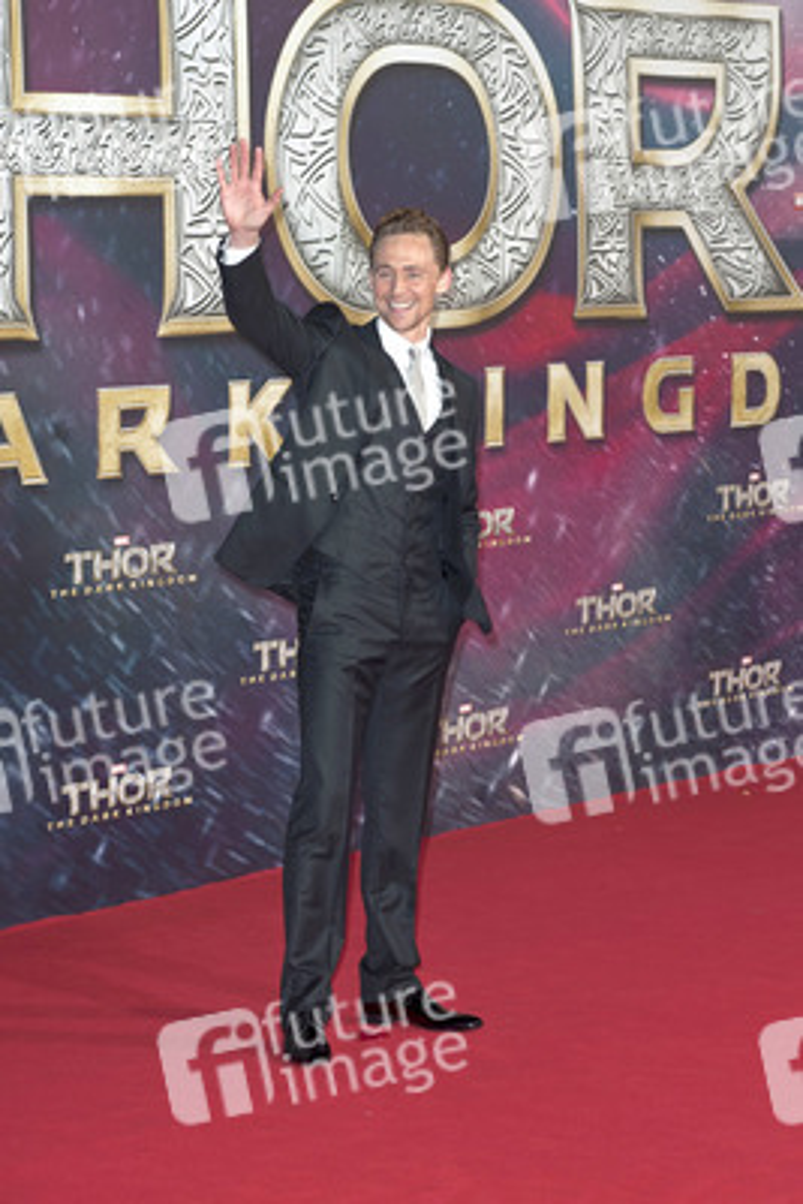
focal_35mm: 112
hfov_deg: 12.2
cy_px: 602
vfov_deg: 18.3
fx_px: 3744
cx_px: 402
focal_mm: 112
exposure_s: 1/200
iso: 800
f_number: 7.1
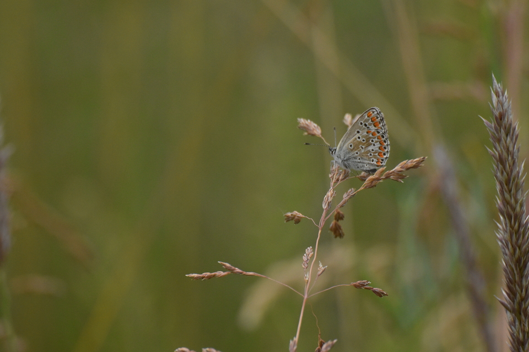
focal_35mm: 450
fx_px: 6612
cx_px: 264
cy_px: 176
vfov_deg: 3.1
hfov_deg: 4.6
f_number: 9
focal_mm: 300
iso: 1600
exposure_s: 1/400
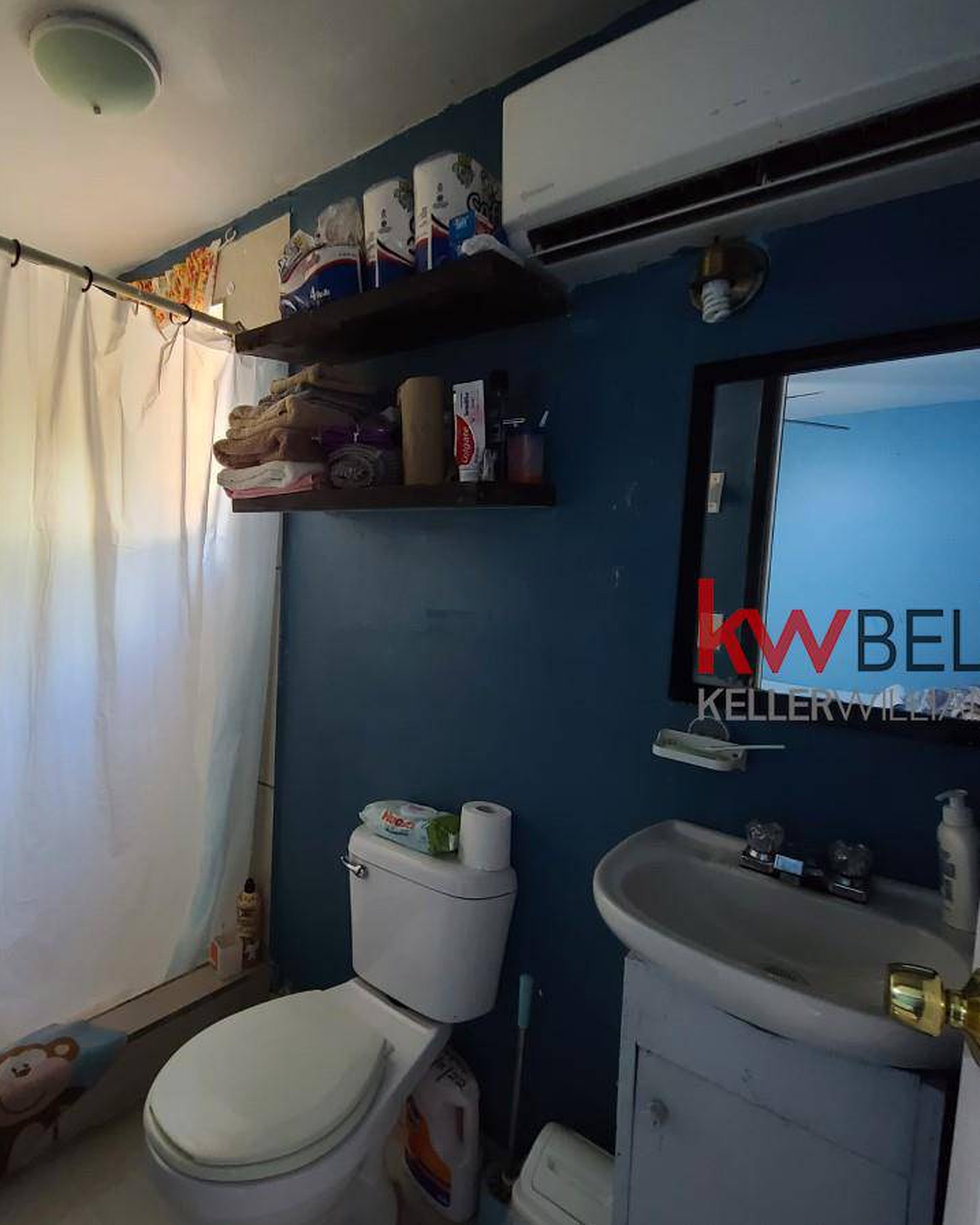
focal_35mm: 17
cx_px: 355
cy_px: 612
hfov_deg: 75.4
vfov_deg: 89.6
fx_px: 616
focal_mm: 2.2
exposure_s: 1/30
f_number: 2.2
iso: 500
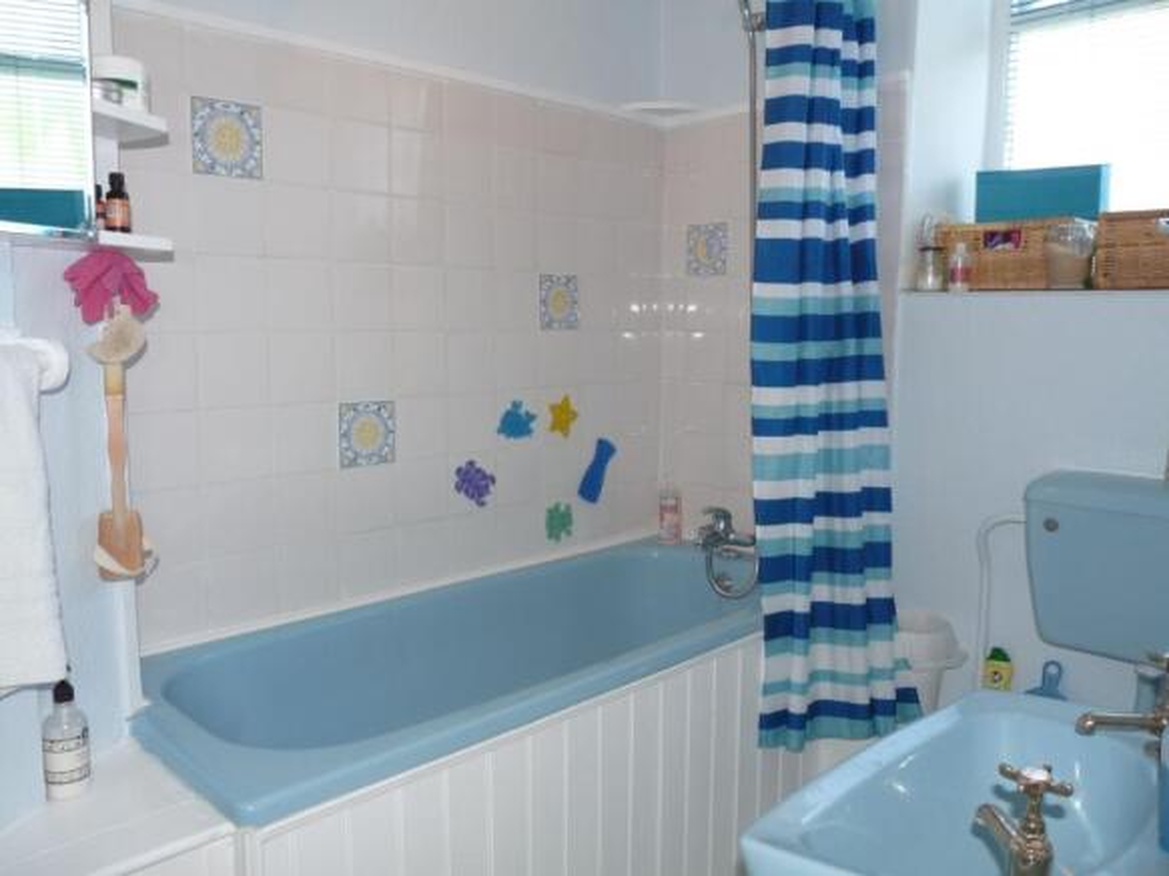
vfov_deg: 51.3
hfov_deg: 65.3
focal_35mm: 27
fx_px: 912
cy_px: 438
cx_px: 584
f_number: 2.8
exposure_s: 1/20
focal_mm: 4.8
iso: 100
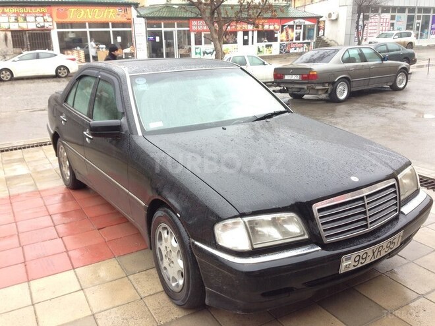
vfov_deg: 42.9
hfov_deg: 55.4
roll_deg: +0.9
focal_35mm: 33
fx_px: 415
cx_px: 218
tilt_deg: -17.7
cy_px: 163
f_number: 2.4
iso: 64
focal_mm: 4.12
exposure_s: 1/60
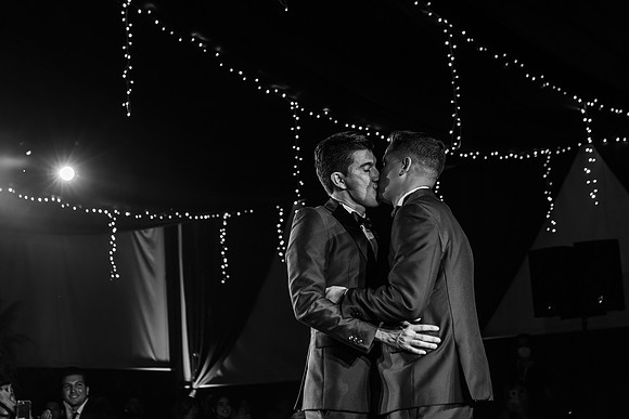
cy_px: 210
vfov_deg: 19.5
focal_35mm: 70
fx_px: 1223
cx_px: 314
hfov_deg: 28.8
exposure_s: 1/125
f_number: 4.5
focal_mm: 70
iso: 640
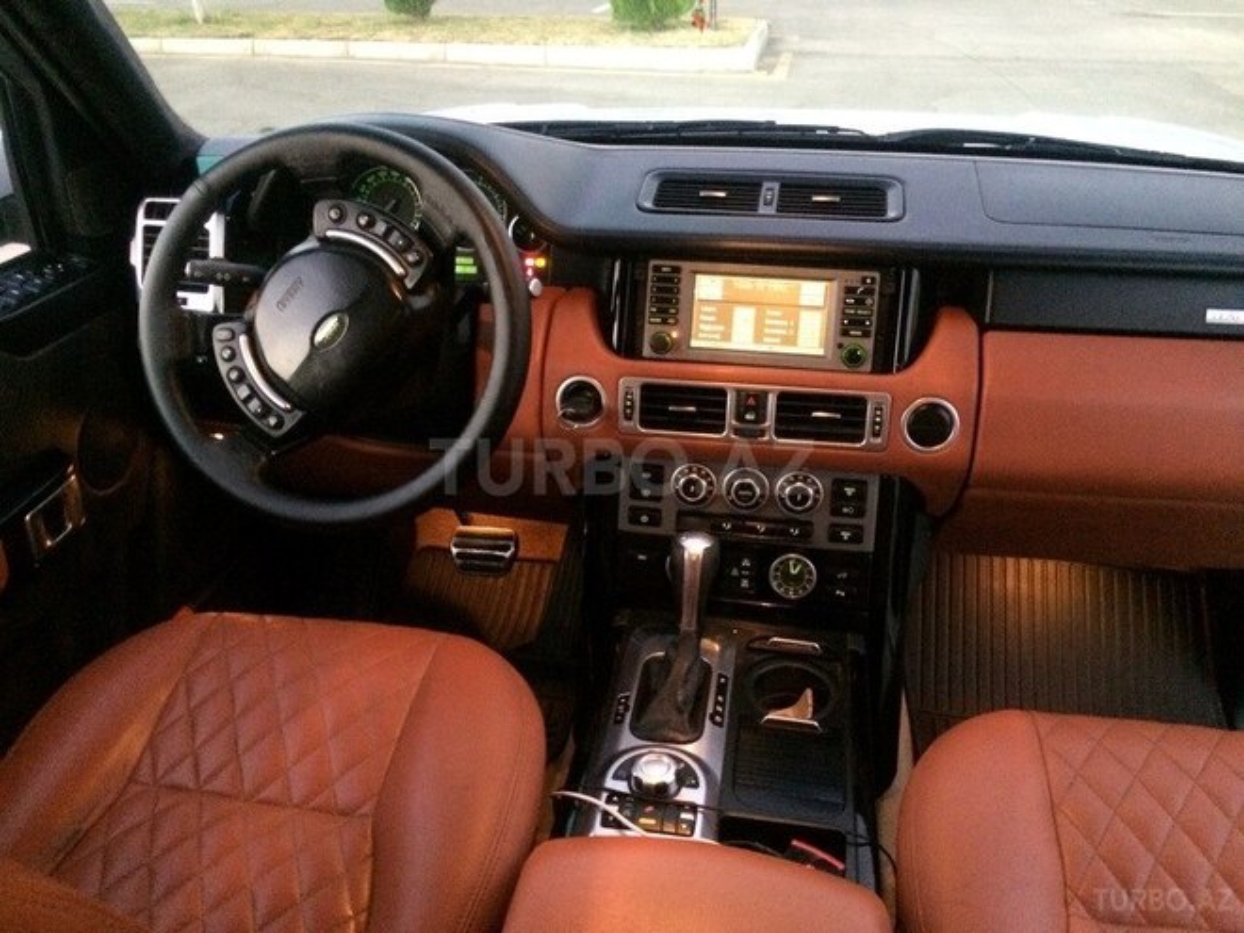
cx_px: 622
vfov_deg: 48.2
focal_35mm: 29
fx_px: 1042
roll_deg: +1.8
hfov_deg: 61.7
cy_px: 466
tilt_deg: -30.0
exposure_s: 1/17
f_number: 2.2
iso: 500
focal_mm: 4.15
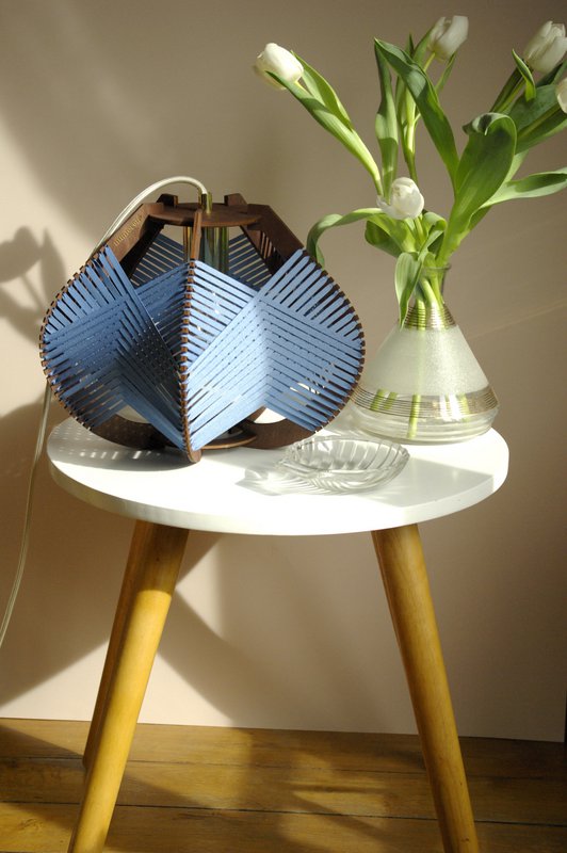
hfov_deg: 18.2
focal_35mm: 75
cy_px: 426
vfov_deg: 27.0
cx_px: 284
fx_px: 1775
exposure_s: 1/500
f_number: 5.6
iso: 1000
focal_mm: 50
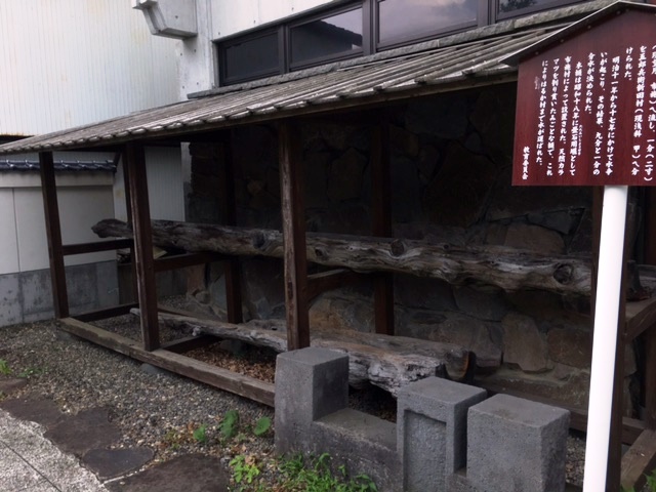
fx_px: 550
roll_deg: +1.5
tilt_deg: -7.3
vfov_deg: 48.2
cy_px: 246
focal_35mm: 29
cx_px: 328
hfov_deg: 61.7
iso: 32
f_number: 2.2
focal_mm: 4.15
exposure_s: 1/120
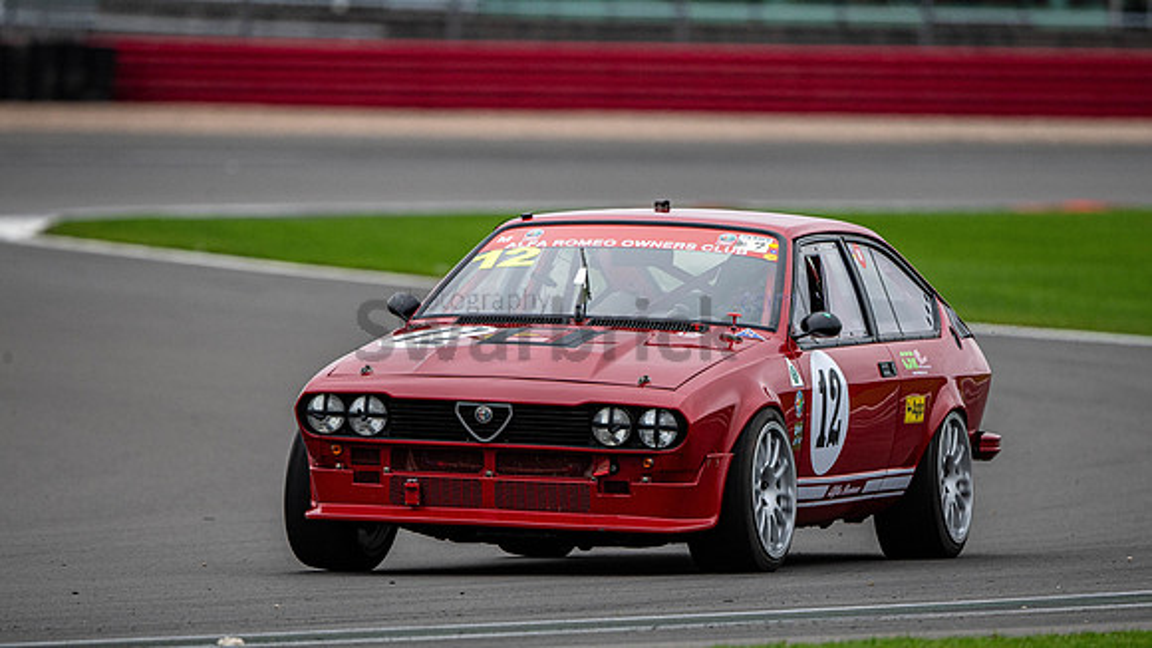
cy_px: 355
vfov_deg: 2.1
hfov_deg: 3.8
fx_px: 17585
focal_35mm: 576
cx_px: 633
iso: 1400
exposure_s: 1/640
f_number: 5.6
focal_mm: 500
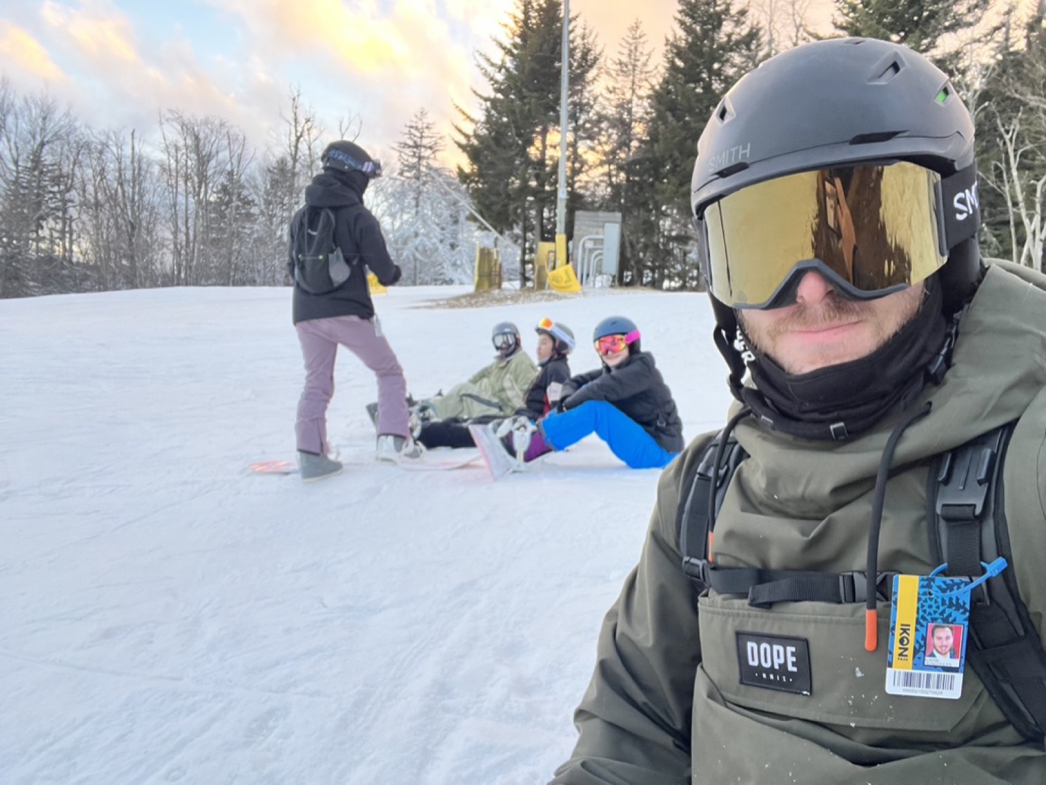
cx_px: 523
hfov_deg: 73.9
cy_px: 392
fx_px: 695
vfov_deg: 58.9
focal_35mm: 23
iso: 100
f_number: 2.2
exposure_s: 1/87
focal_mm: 2.71
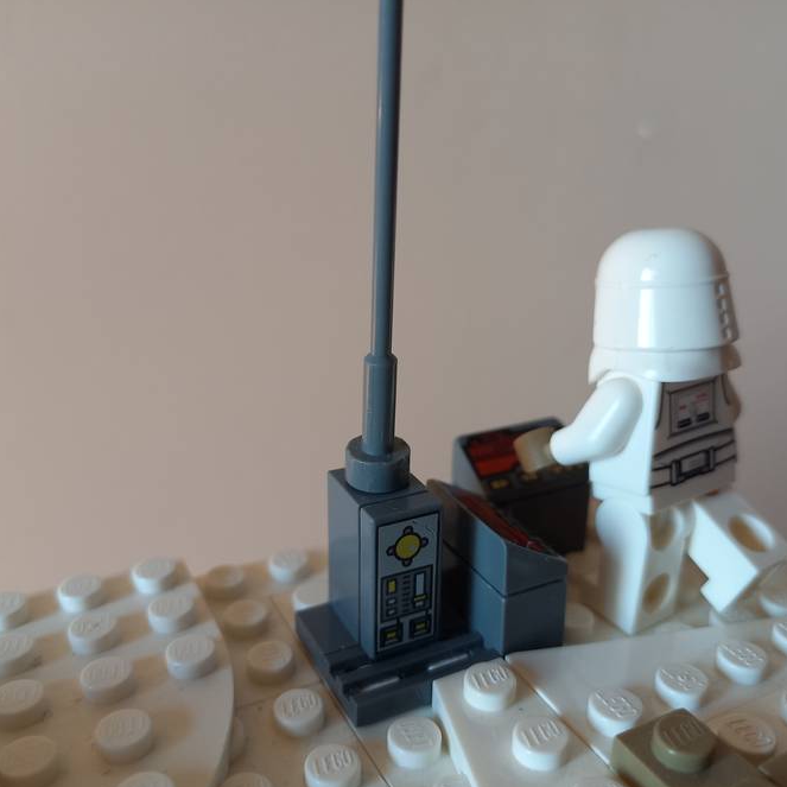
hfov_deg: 54.0
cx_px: 379
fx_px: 772
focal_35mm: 30
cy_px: 396
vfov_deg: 54.0
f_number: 1.8
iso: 200
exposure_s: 1/60
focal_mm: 4.65
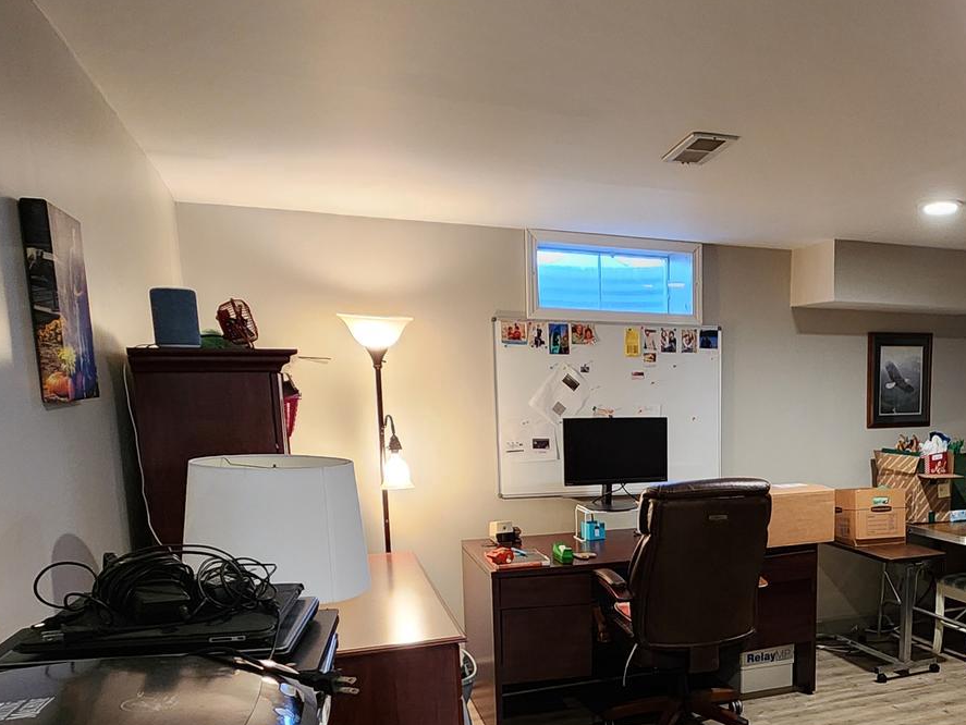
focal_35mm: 30
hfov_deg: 55.7
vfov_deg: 45.5
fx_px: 838
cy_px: 528
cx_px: 772
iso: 400
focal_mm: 2.2
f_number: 2.2
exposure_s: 1/40
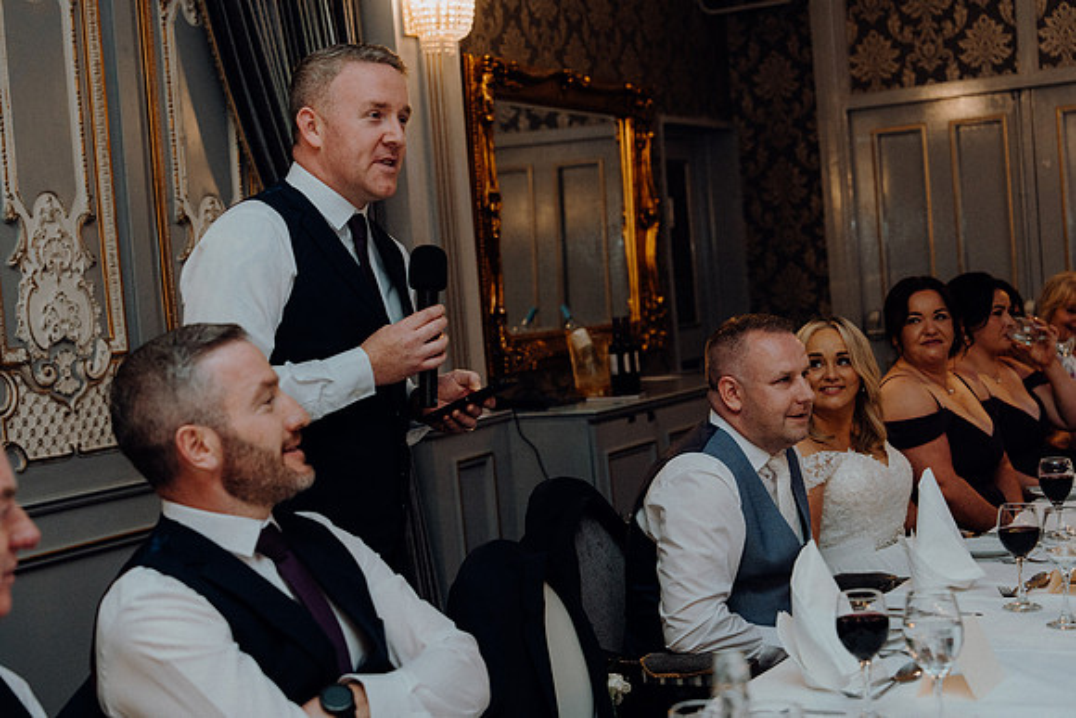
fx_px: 1704
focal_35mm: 57
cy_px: 359
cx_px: 538
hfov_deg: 35.0
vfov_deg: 23.8
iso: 2500
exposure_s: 1/160
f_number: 3.5
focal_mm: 57
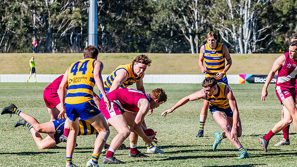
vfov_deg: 6.4
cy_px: 71
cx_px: 150
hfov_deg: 11.4
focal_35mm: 189
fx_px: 1488
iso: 800
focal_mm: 170
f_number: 9
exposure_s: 1/1600
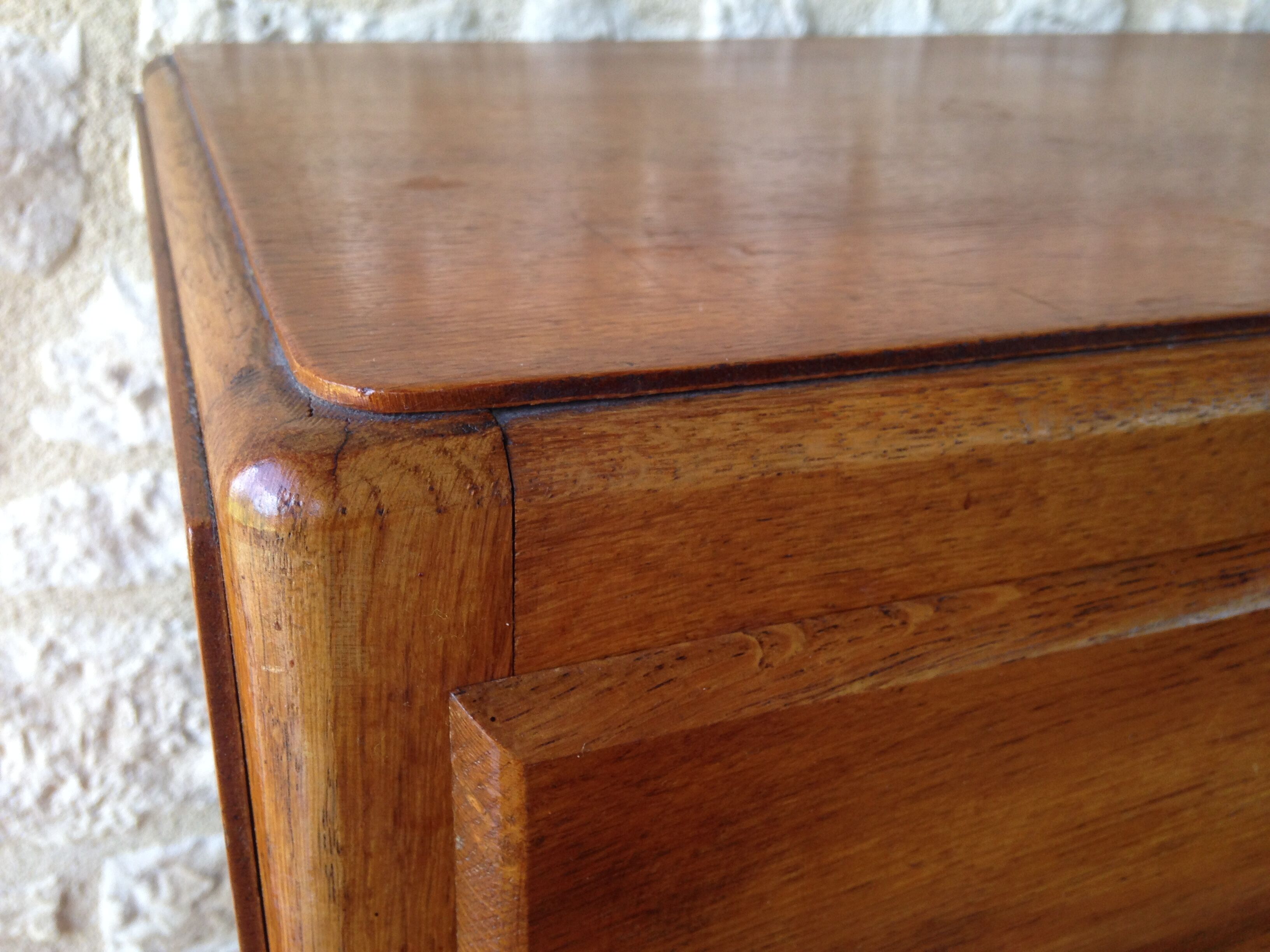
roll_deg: +1.7
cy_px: 476
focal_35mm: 33
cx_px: 635
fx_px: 1211
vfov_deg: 42.9
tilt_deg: -26.0
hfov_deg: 55.4
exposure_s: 1/60
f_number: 2.4
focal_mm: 4.12
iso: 64
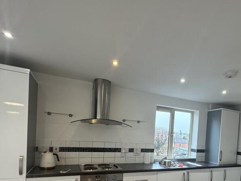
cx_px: 149
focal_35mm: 24
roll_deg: -3.5
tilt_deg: -1.9
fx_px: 167
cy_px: 141
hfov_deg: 70.6
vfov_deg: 53.5
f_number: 2.2
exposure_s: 1/50
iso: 160
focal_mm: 2.22
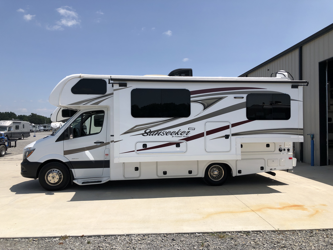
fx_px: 269
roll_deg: -0.8
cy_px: 125
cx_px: 166
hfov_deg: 63.4
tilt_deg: +0.2
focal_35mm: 28
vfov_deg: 49.7
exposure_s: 1/2825
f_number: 1.8
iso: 25
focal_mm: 3.99
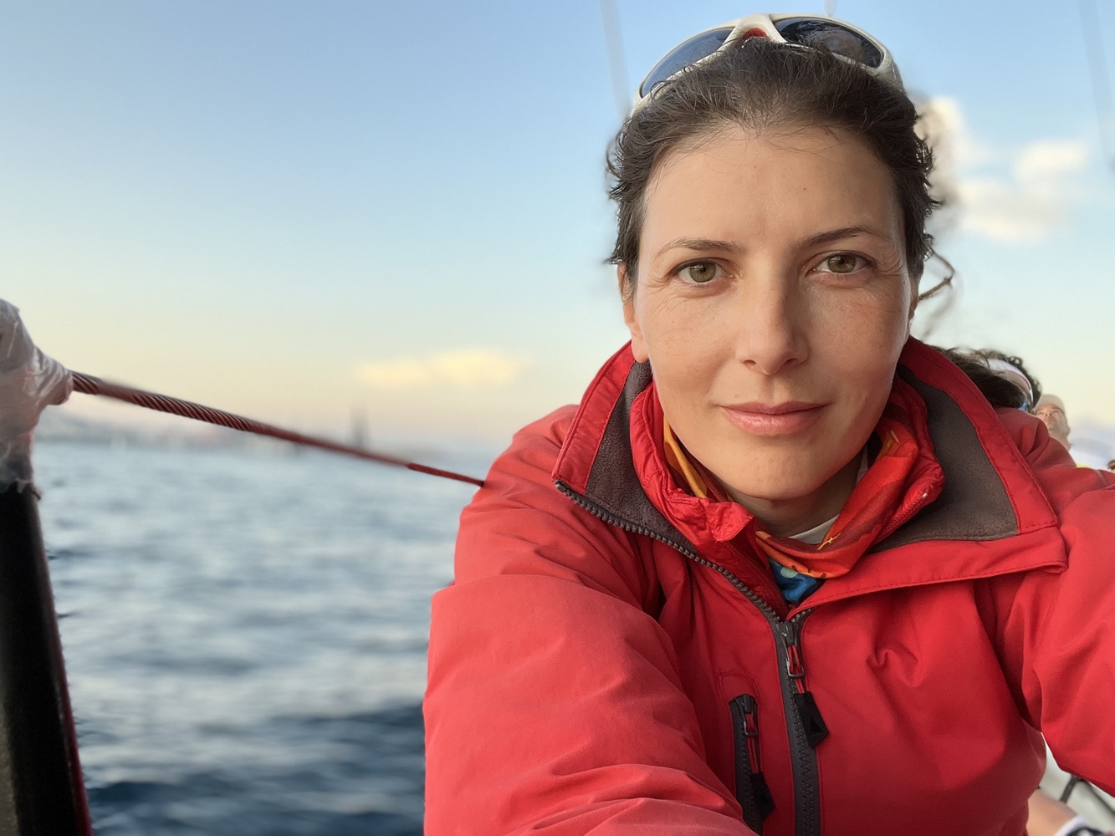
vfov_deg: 46.8
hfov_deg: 60.0
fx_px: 966
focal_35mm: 30
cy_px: 418
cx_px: 558
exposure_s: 1/121
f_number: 2.2
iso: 64
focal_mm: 2.71
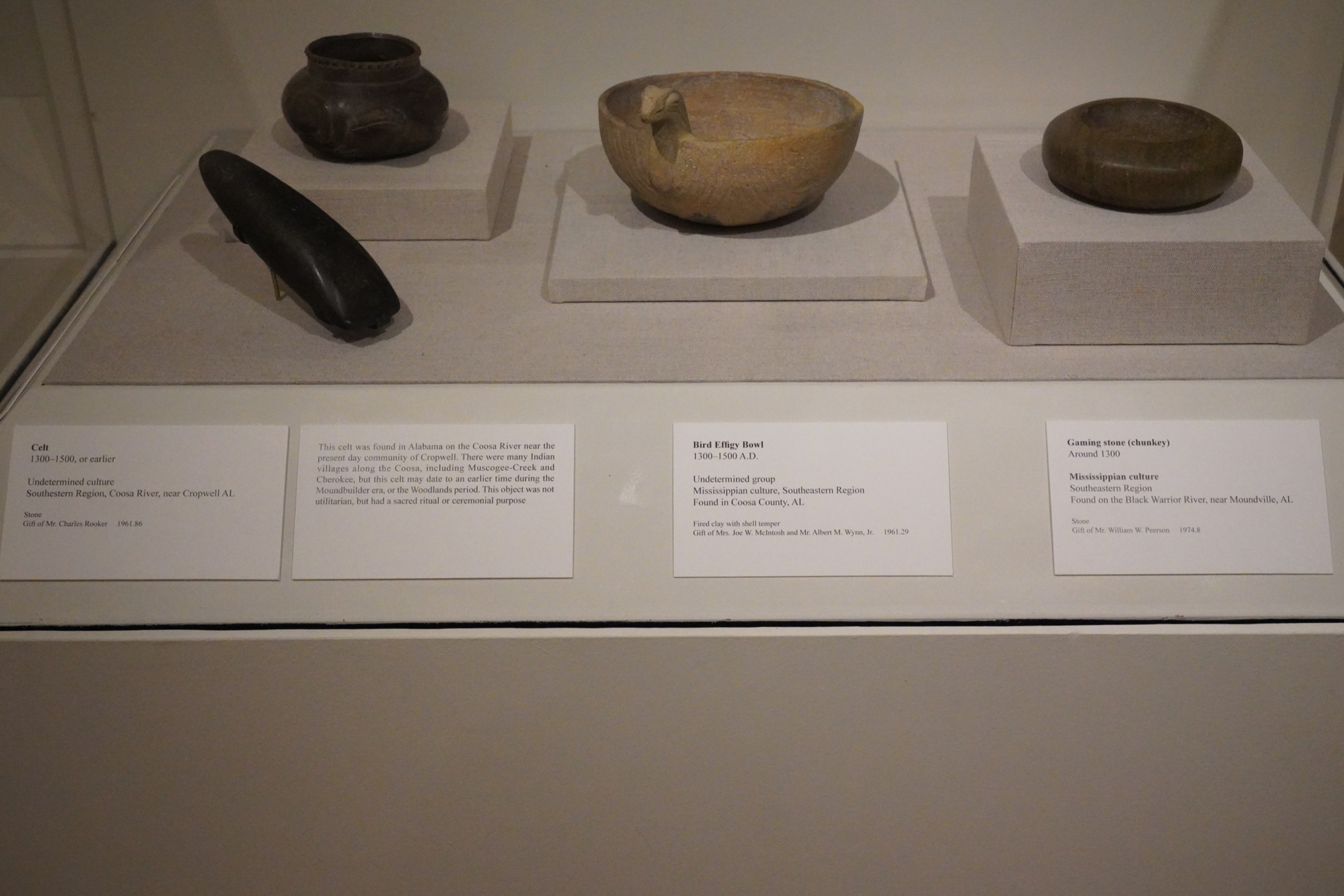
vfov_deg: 33.4
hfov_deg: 48.5
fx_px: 1493
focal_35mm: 40
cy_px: 448
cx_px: 672
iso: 12800
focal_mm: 40
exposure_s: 1/100
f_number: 7.1
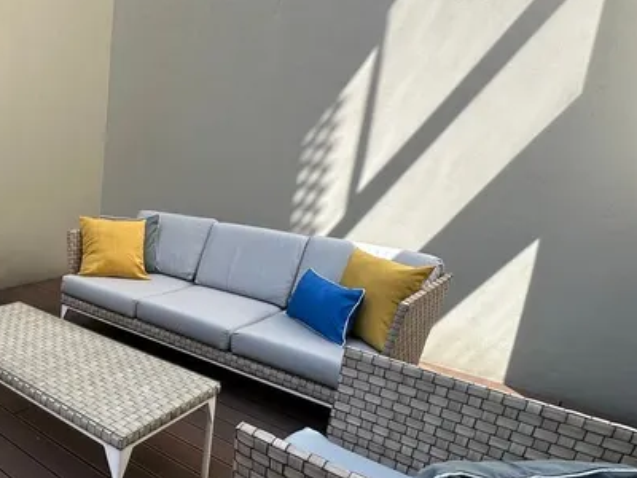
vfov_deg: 49.7
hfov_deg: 52.9
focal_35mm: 28
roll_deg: -1.7
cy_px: 247
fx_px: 515
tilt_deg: -11.8
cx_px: 29
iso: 40
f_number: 2.2
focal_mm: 2.22
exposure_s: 1/201
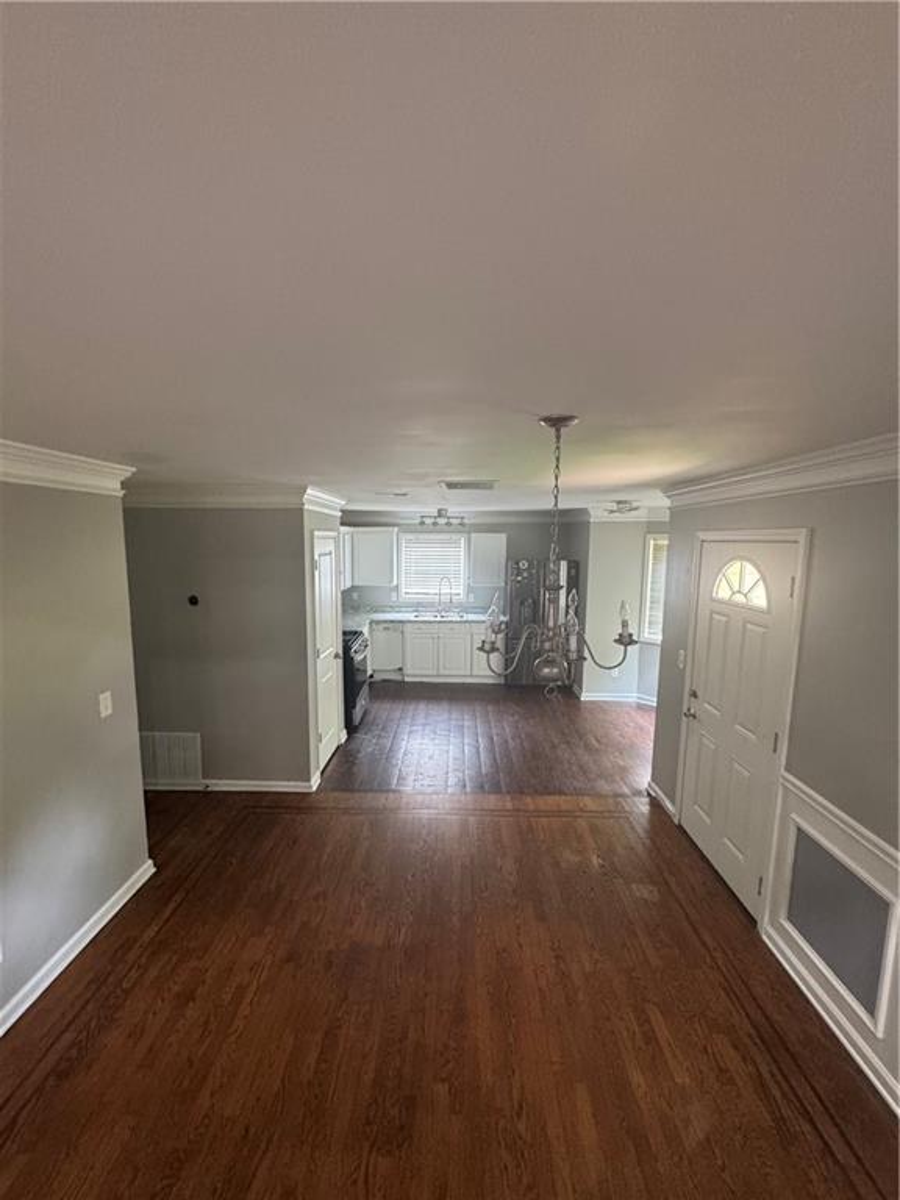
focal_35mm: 14
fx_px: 485
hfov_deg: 85.7
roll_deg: -0.3
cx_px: 450
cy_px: 600
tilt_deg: -8.2
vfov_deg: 102.1
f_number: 2.2
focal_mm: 2.22
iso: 400
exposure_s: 1/60
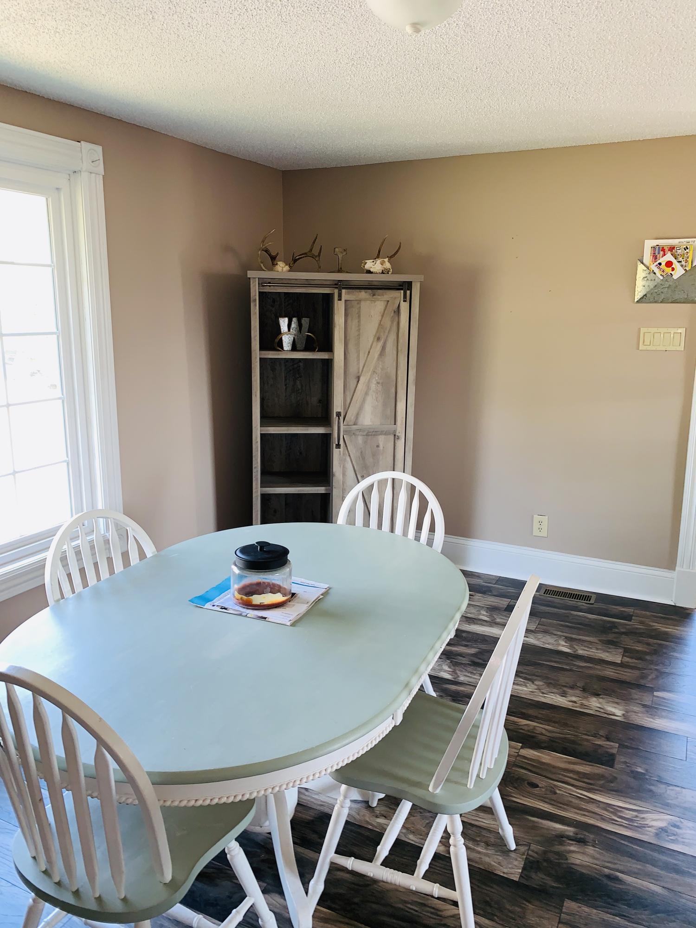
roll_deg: -0.3
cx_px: 348
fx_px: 697
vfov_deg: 67.3
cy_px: 464
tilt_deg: -10.6
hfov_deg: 53.1
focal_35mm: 26
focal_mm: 4.25
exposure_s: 1/33
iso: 32
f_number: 1.8
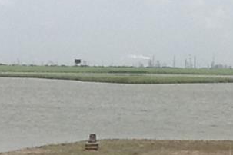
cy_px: 146
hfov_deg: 13.8
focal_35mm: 145
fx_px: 938
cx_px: 267
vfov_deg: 9.4
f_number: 2.4
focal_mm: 2.03
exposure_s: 1/2232
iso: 40
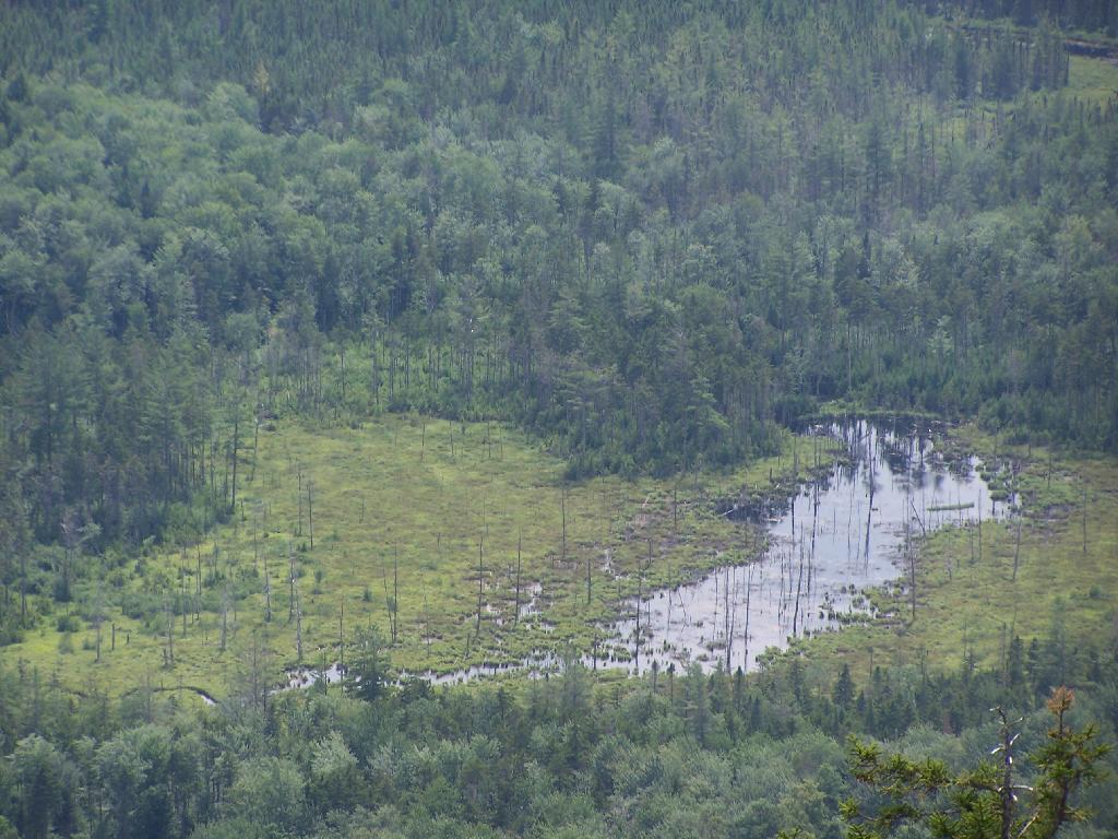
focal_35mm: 258
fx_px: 8333
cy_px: 420
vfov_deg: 5.8
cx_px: 559
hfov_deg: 7.7
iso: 80
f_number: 3.6
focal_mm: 42.8
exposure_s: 1/640
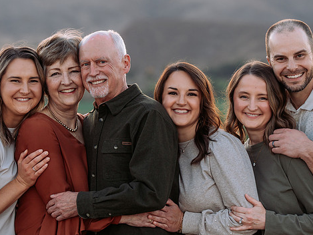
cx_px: 165
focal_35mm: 198
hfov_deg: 10.0
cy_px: 101
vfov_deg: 7.5
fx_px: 1791
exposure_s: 1/160
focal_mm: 148
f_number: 4.5
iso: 500
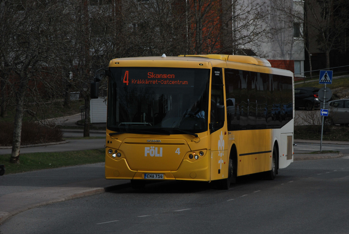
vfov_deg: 7.4
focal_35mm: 187
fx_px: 1811
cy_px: 117
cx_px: 205
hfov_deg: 11.0
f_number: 9
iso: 200
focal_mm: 105
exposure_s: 1/1250
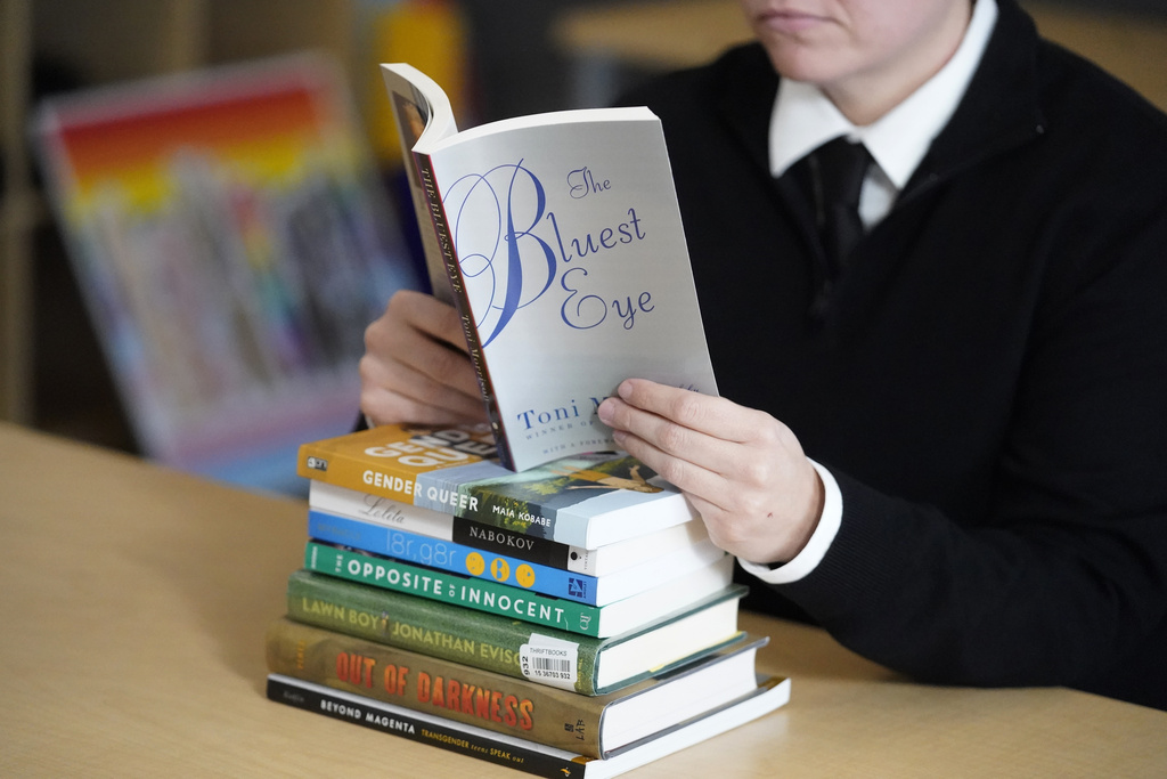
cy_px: 390
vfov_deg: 12.9
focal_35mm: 106
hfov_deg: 19.3
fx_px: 3436
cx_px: 584
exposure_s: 1/2000
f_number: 2.8
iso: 12800
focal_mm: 106
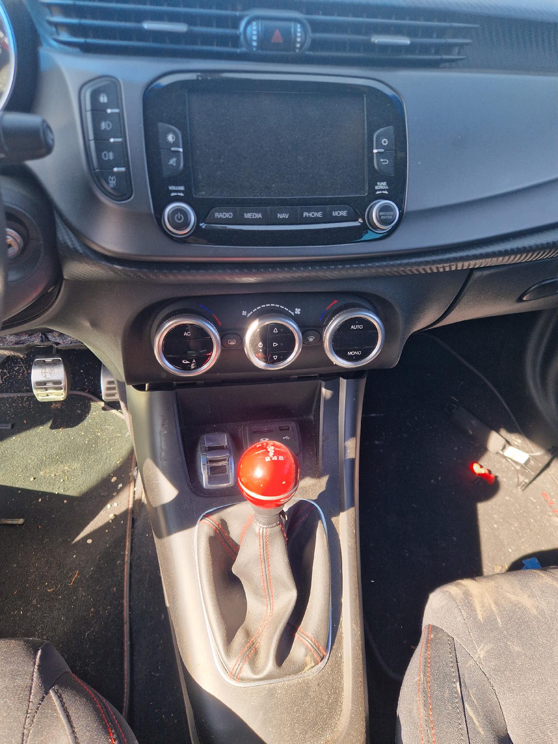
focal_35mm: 23
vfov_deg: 73.9
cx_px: 279
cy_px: 372
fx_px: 494
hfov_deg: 58.9
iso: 50
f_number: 1.8
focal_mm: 5.4
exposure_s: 1/182
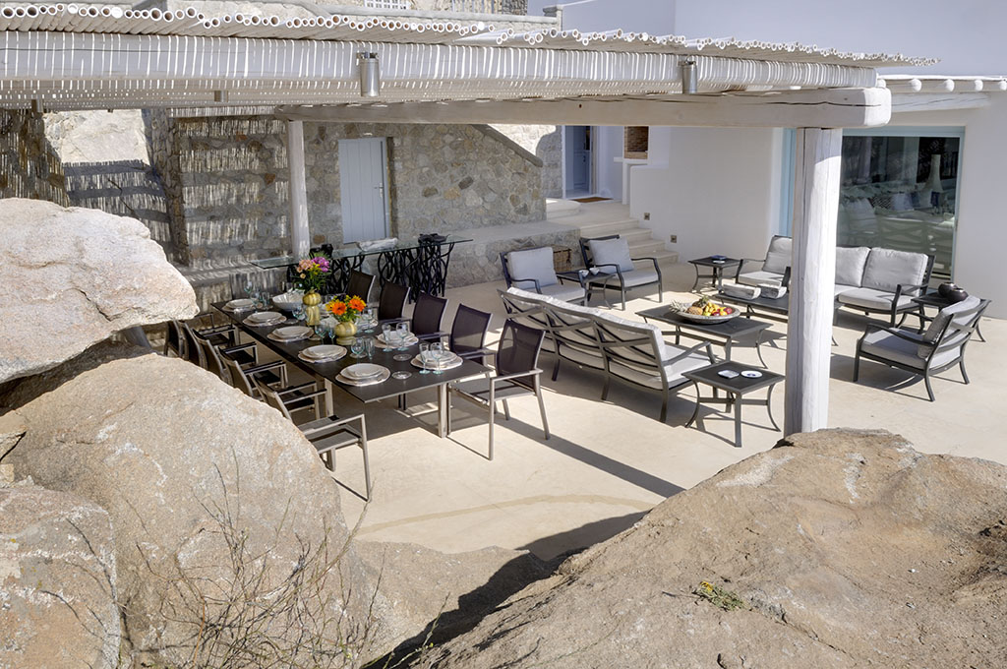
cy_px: 334
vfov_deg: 47.8
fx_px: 754
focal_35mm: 27
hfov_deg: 67.4
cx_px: 504
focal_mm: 18
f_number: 16
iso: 200
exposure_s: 1/160
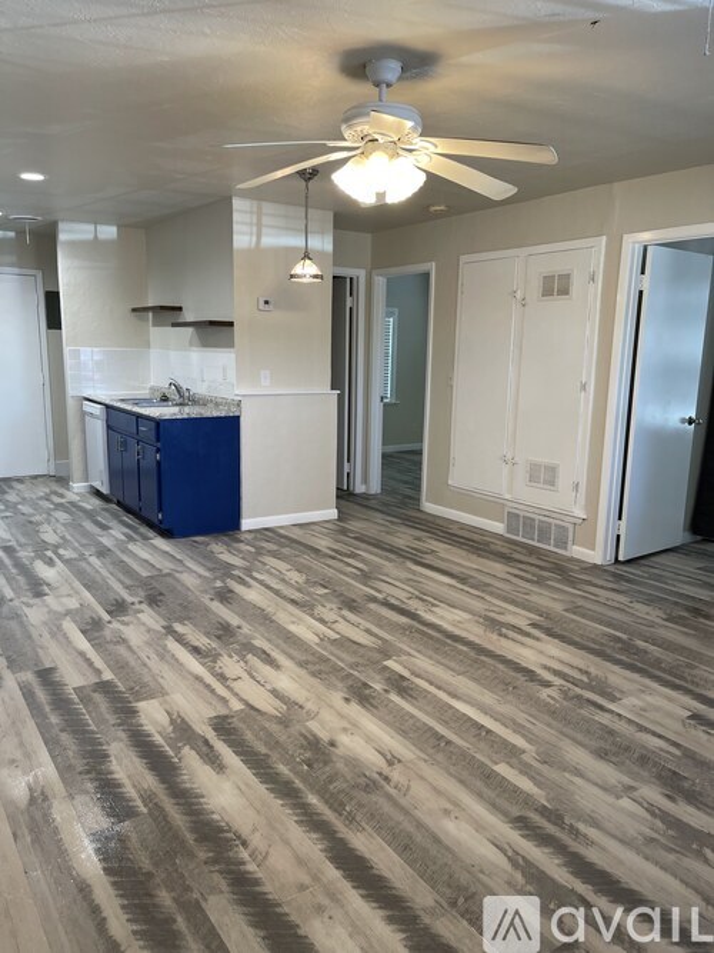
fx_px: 715
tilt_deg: -9.1
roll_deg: -0.8
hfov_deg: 53.0
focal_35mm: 26
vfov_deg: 67.3
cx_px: 357
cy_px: 476
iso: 80
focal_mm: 5.1
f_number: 1.6
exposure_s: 1/60
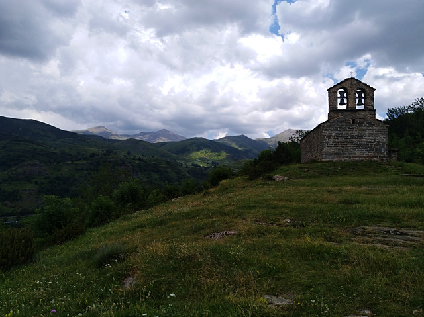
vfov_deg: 53.0
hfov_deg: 67.3
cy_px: 158
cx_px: 212
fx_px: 318
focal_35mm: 26
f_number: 2.2
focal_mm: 3.83
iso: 100
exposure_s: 1/1485
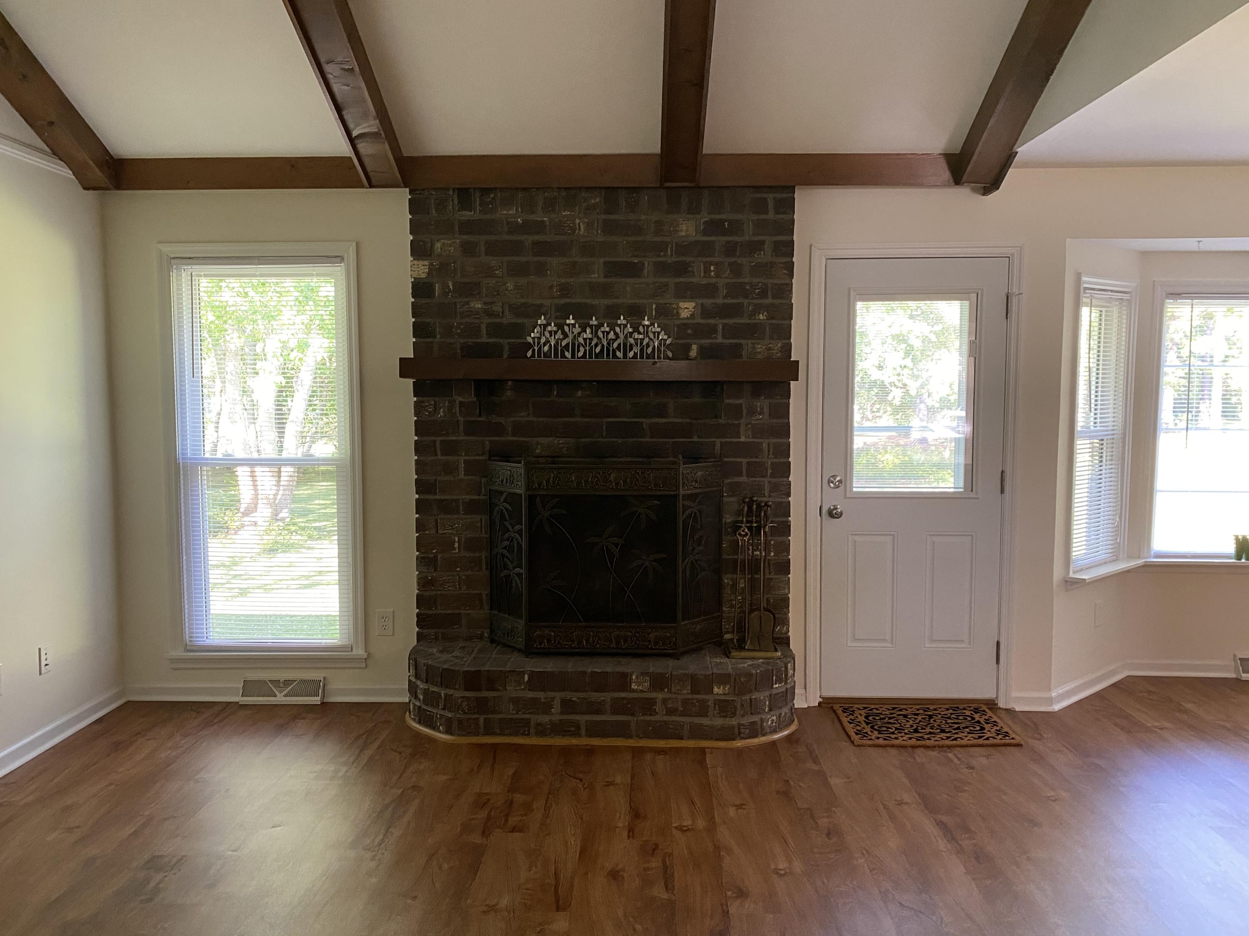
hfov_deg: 67.3
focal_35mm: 26
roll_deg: +0.0
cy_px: 468
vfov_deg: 53.1
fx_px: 938
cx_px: 624
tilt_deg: -5.3
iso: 320
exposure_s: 1/60
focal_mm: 4.25
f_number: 1.8
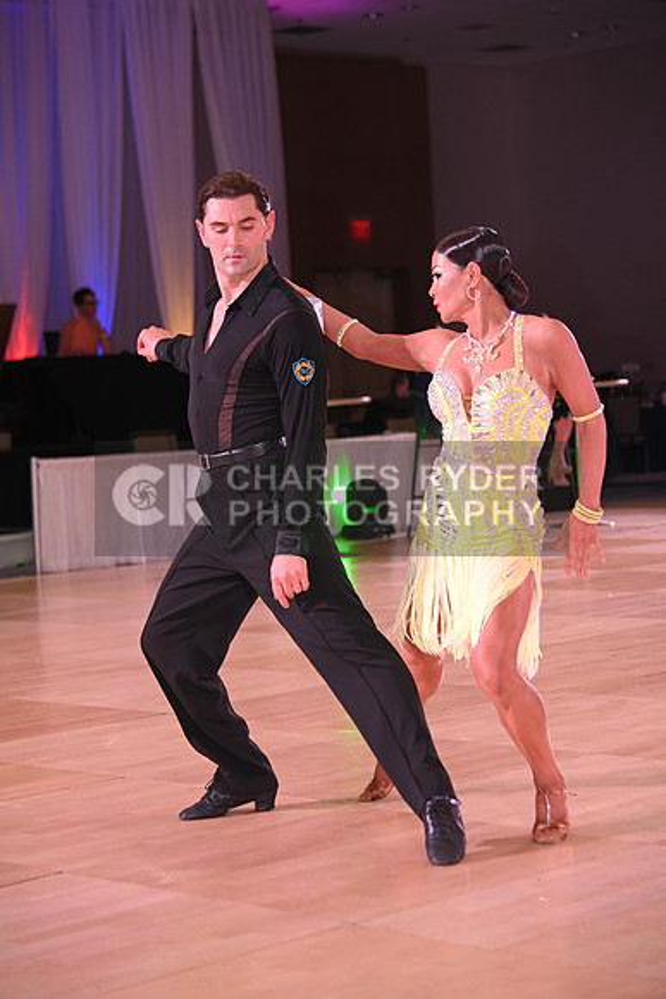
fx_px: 2357
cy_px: 500
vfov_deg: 23.9
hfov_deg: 16.1
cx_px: 333
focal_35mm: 85
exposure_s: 1/200
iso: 1000
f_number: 5
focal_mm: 85
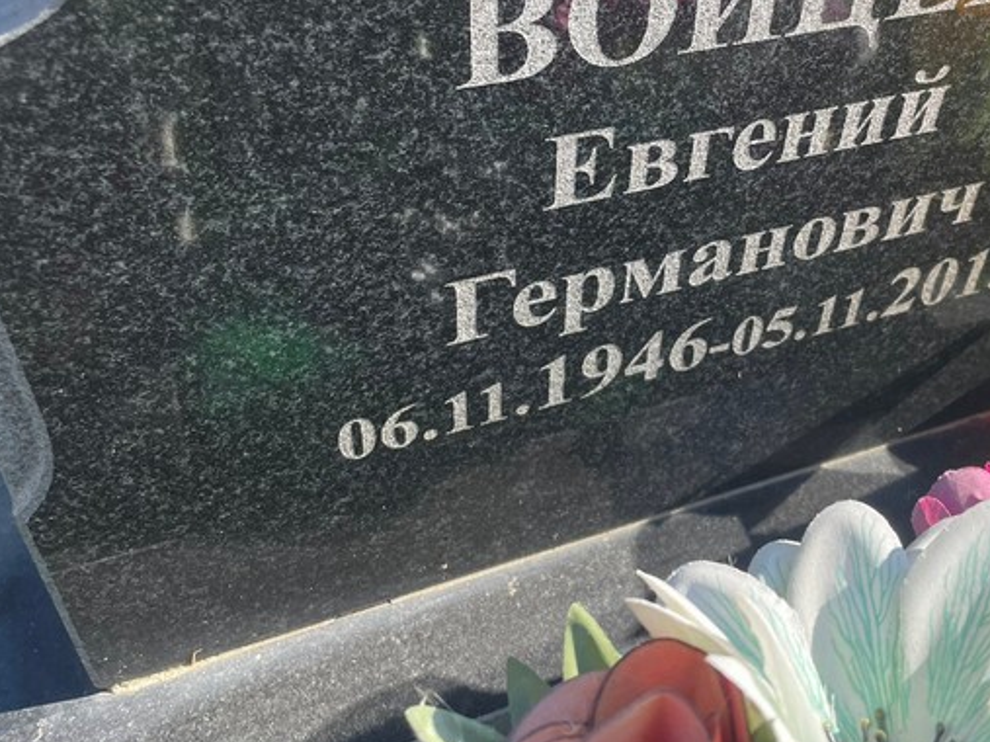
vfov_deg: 34.5
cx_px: 695
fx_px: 1172
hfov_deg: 44.8
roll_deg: -14.4
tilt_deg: -44.0
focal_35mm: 41
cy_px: 195
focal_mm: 4.2
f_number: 1.6
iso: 32
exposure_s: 1/836
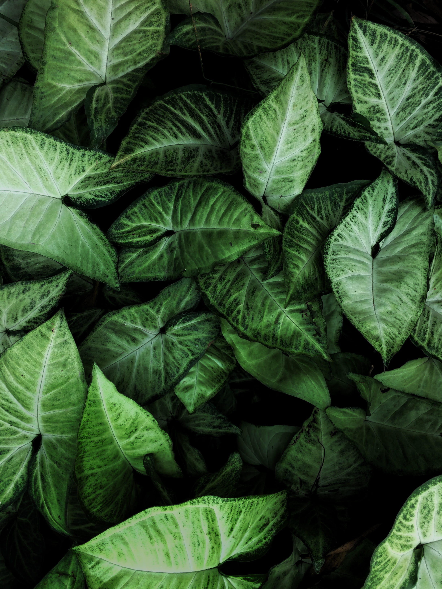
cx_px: 221
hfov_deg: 48.2
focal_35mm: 29
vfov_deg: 61.7
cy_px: 294
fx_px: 494
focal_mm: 4.15
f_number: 2.2
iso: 32
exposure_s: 1/216
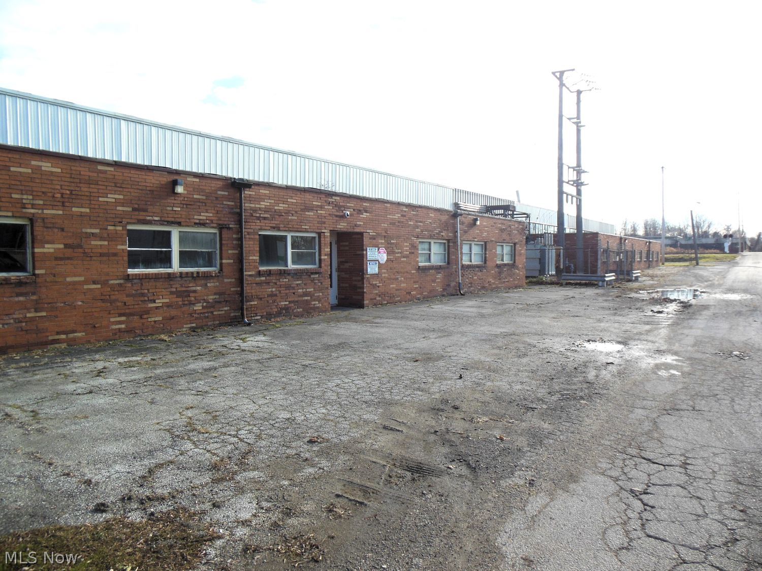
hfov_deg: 69.4
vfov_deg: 54.9
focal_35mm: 25
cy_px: 286
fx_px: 550
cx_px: 381
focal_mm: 4.5
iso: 125
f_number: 3.2
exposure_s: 1/800
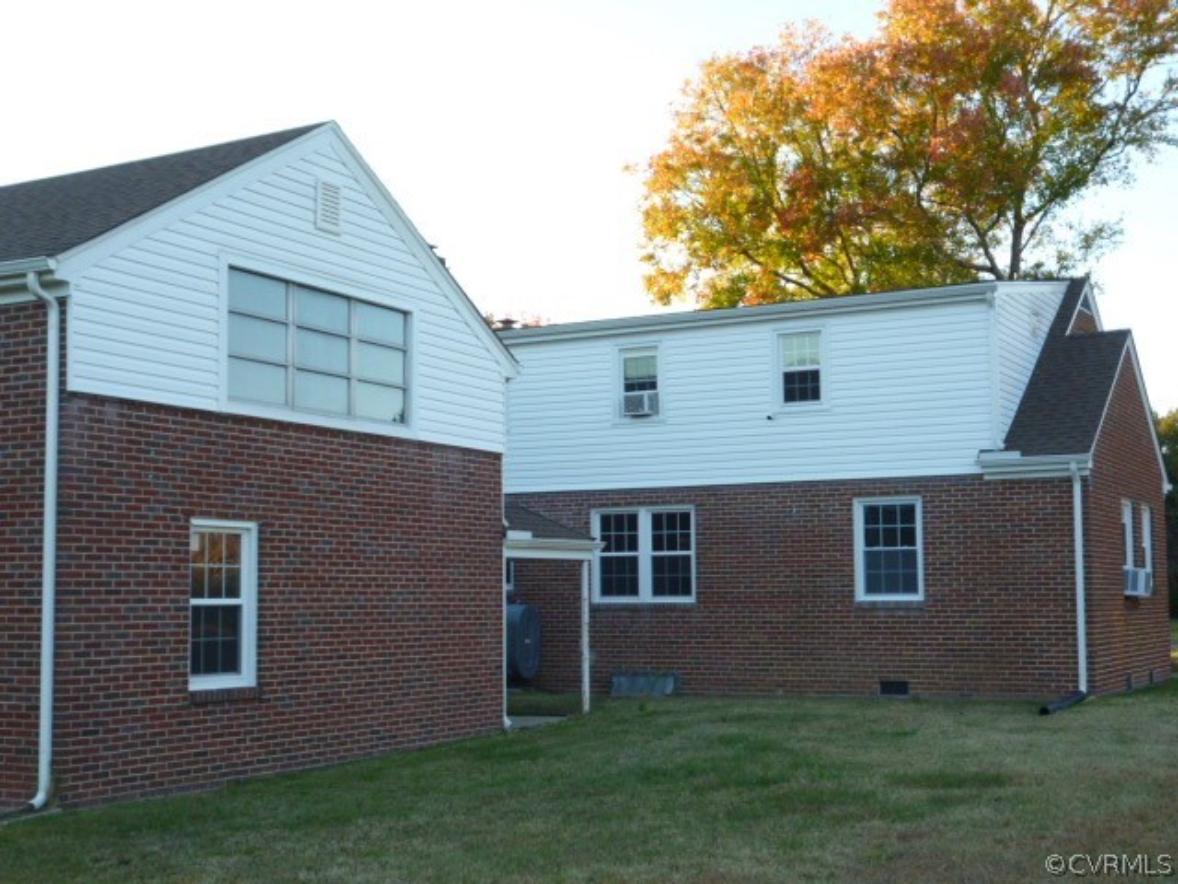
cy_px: 442
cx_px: 589
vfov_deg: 30.3
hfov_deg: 39.7
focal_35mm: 48
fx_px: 1633
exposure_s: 1/160
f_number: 4
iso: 200
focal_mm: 8.6
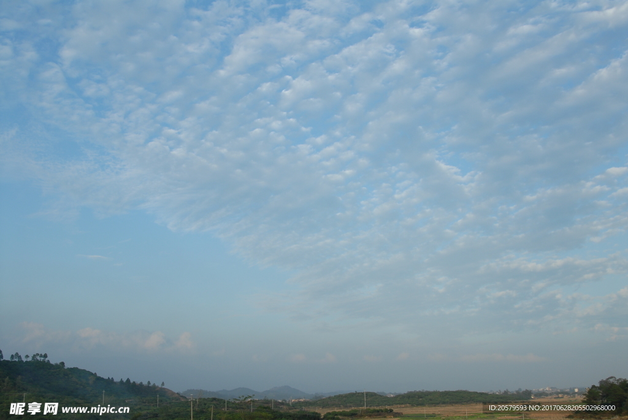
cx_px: 314
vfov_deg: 37.0
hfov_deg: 53.1
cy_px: 210
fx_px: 629
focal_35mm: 36
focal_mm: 24
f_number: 9
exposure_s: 1/200
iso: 200
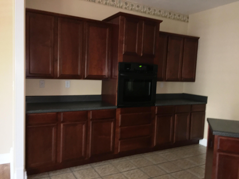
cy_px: 90
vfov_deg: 48.2
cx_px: 120
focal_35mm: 29
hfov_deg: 61.7
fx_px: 200
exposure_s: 1/16
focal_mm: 4.15
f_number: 2.2
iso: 160
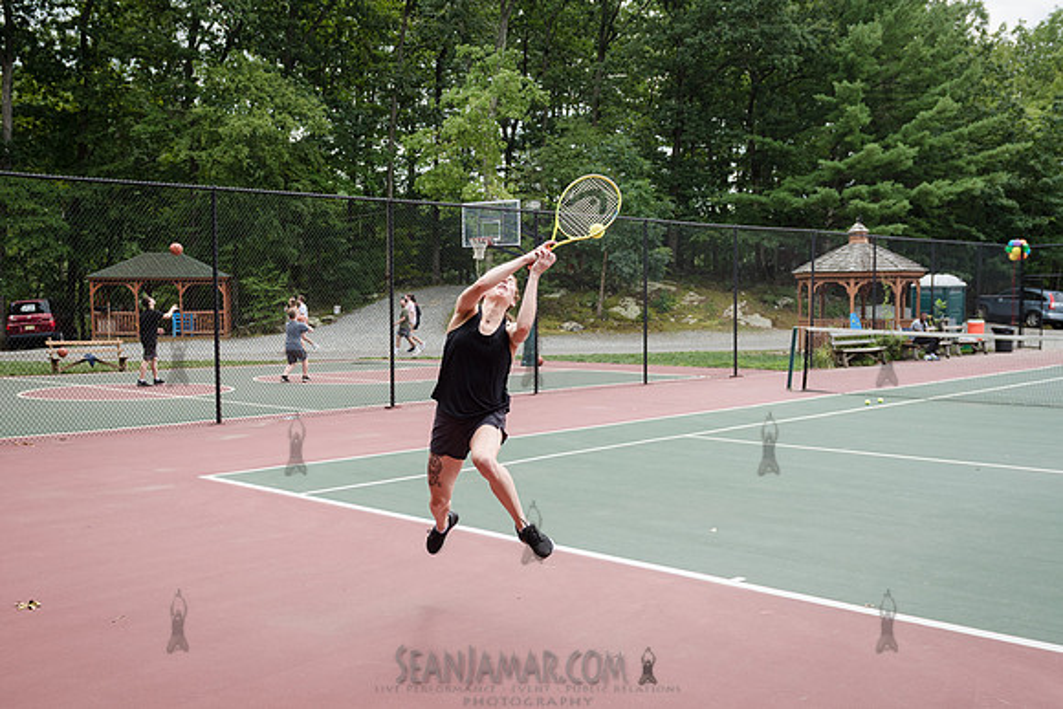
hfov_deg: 50.1
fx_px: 1133
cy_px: 367
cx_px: 466
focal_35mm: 38
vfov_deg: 34.8
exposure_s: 1/640
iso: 125
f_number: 4.5
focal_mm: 24
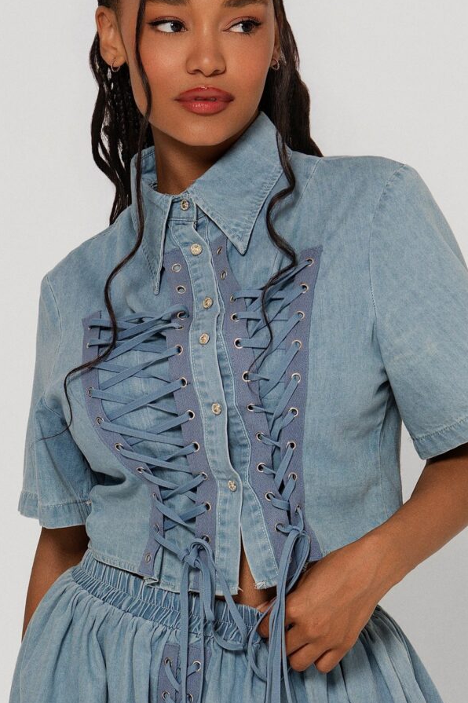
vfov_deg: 12.0
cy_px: 459
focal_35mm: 171
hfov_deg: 8.0
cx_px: 211
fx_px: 3337
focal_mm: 85
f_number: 9
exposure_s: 1/100
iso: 100
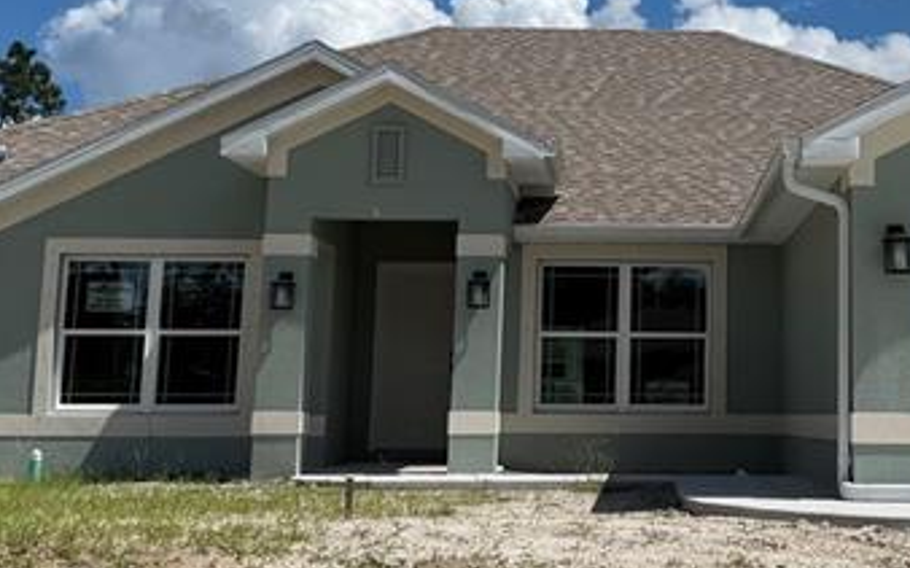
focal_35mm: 77
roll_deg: -1.0
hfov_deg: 26.3
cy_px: 30
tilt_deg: +11.0
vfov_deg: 16.6
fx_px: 1909
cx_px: 727
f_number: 1.78
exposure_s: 1/11905
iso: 80
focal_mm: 6.76
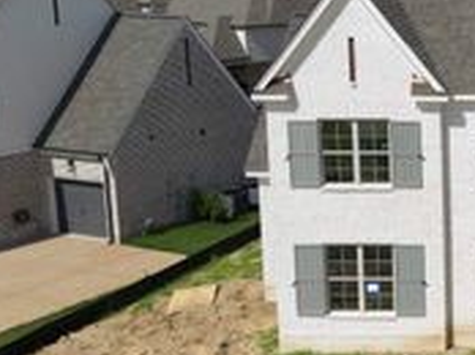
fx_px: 946
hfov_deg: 24.8
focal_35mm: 69
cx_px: 606
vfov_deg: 21.2
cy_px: 138
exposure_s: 1/5000
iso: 140
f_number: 1.7
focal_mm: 6.72
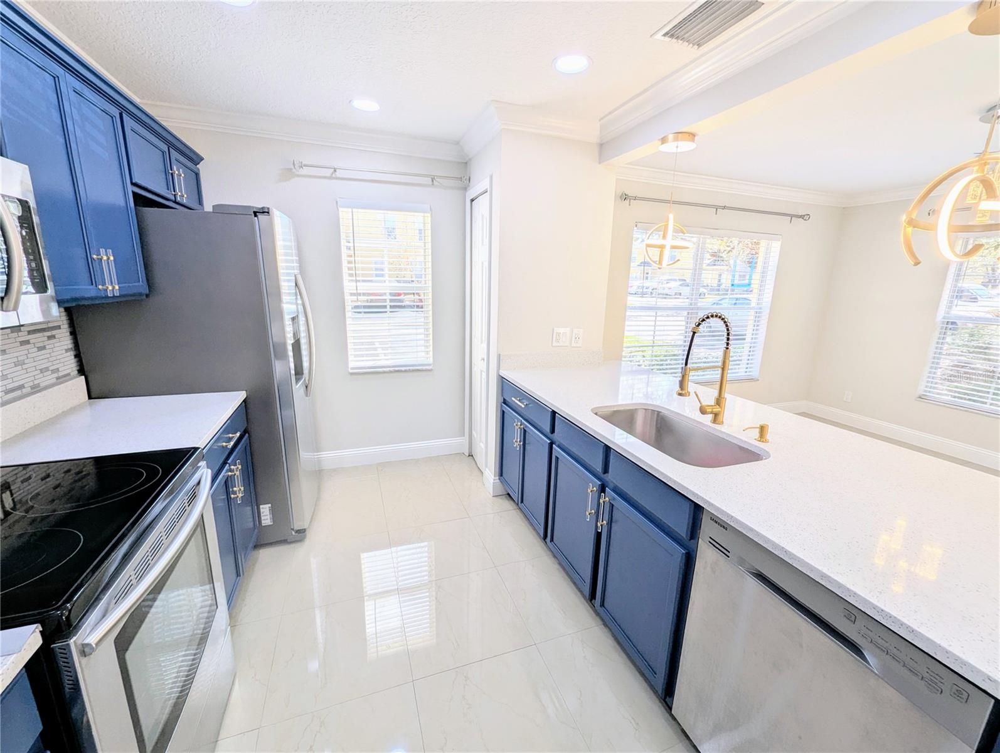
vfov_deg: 90.1
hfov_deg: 106.1
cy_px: 376
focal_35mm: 13
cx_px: 500
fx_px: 376
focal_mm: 1.95
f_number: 2.2
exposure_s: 1/327
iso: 43
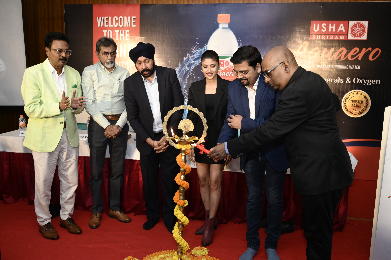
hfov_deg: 58.7
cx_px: 196
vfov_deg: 41.1
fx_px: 347
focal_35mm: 32
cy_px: 130
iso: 640
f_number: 4
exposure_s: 1/160
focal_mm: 32
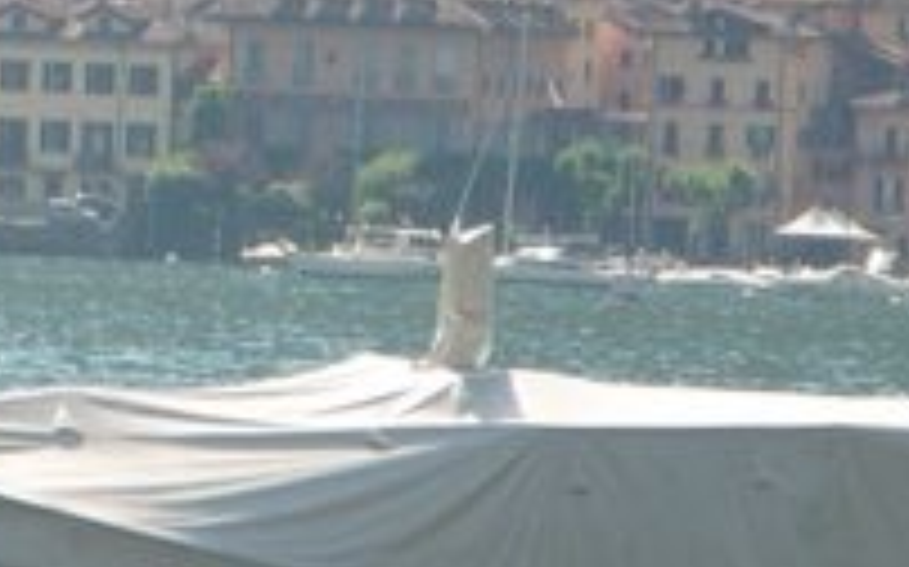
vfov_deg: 1.5
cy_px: -43
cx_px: -230
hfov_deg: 2.5
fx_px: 21070
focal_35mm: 851
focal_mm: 44.7
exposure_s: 1/366
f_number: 4.3
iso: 50
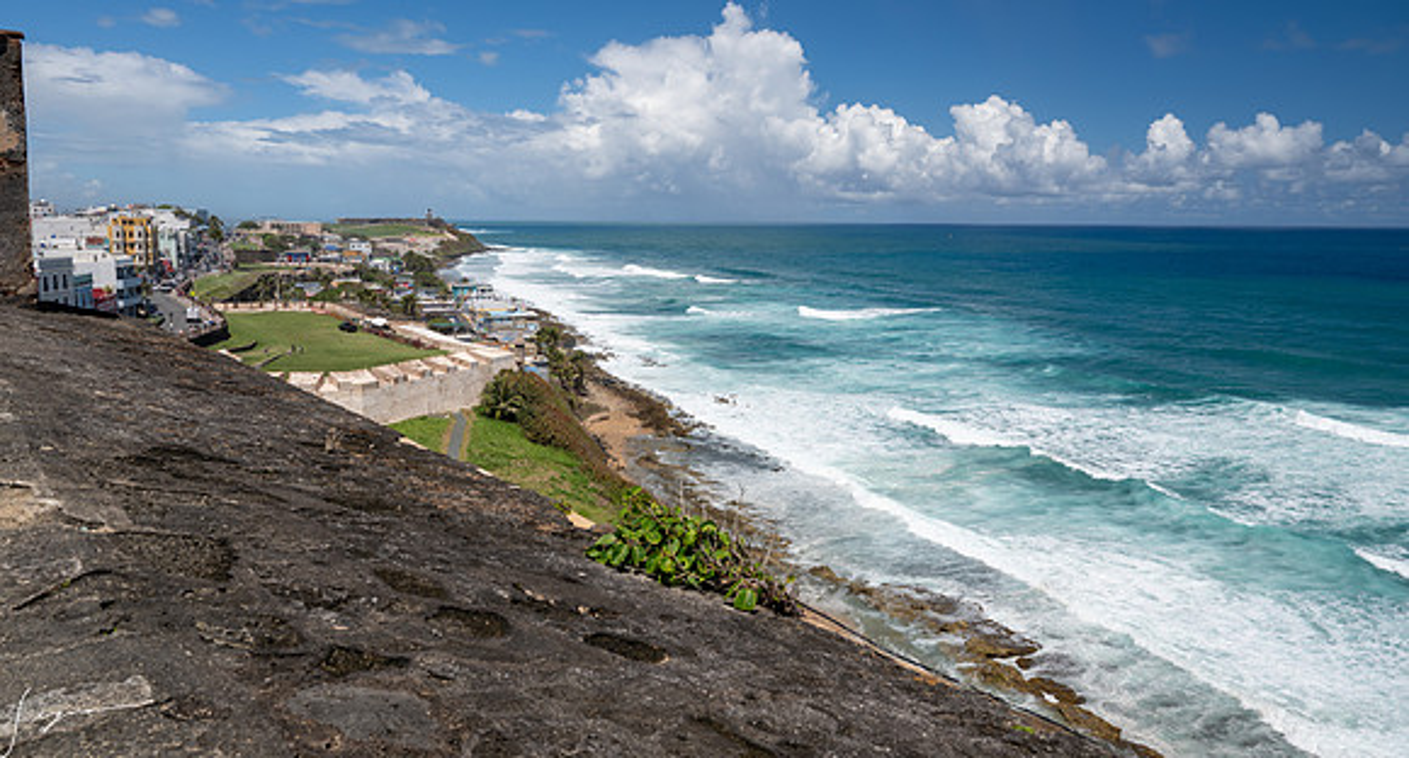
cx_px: 704
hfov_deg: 73.7
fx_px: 939
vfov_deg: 43.6
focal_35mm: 25
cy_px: 288
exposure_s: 1/125
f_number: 8
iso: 64
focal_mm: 24
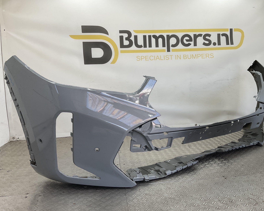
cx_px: 143
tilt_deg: -7.4
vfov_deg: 47.1
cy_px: 108
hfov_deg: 57.1
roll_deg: +1.4
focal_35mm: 31
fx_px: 242
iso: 16
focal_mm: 3
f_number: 1.8
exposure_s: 1/144
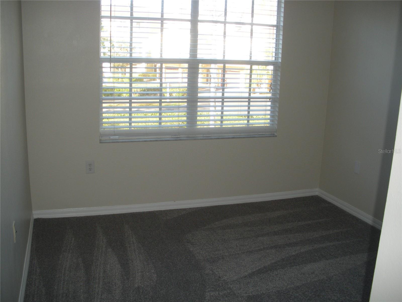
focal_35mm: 36
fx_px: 418
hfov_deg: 51.4
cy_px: 151
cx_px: 201
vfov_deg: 39.7
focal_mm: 6.3
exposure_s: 1/62
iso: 97
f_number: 3.5
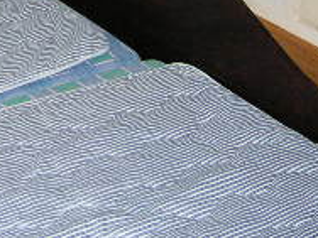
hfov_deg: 16.5
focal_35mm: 116
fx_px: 1066
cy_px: -116
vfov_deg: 12.2
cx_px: -24
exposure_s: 1/60.1
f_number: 2.9
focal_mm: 5.7
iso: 189
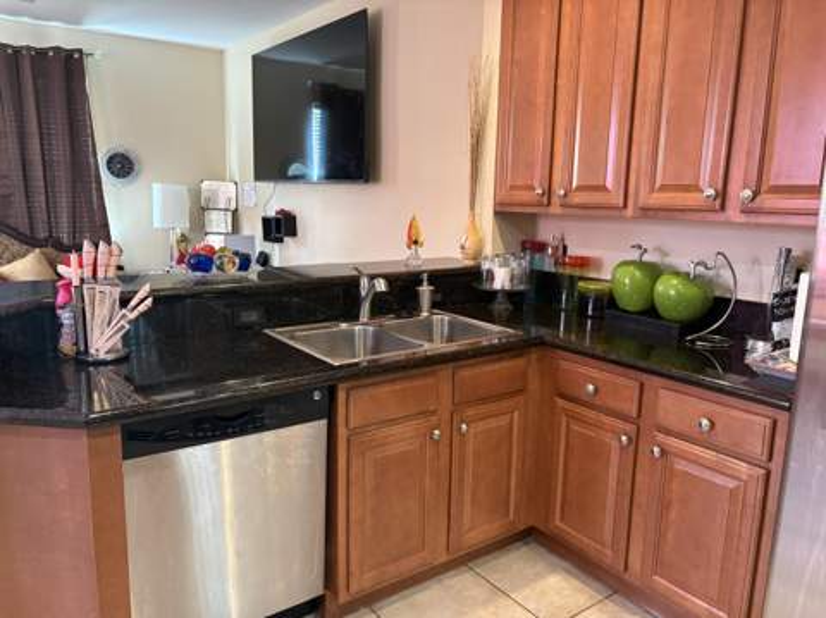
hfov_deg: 67.4
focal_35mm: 26
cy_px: 309
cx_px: 413
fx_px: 620
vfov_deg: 53.0
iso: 320
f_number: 1.6
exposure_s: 1/40
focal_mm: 5.96
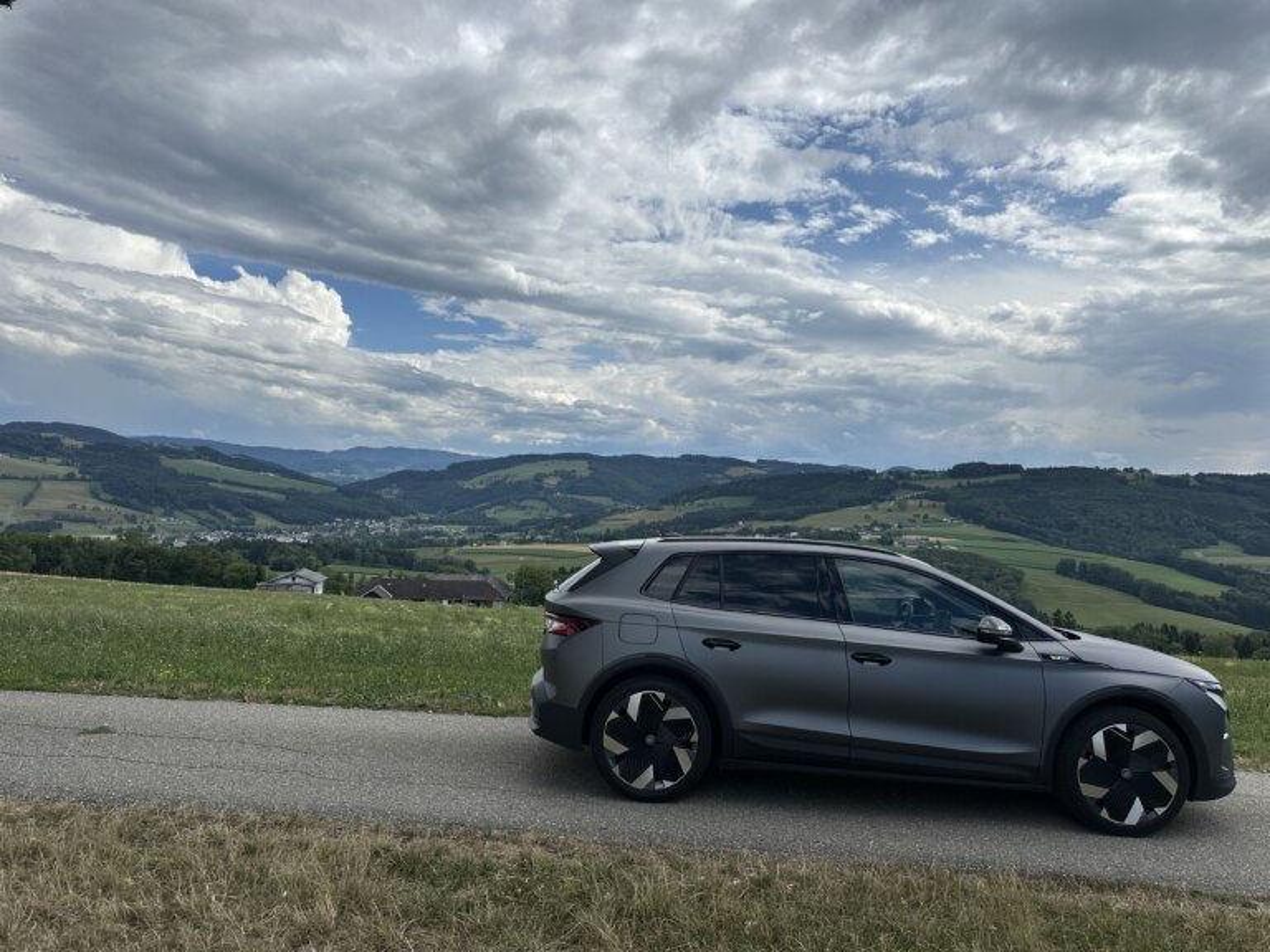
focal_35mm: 24
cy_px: 476
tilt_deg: +1.0
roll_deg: -2.1
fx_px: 881
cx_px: 635
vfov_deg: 56.8
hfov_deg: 71.6
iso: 80
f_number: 1.78
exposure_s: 1/8929
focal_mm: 6.86
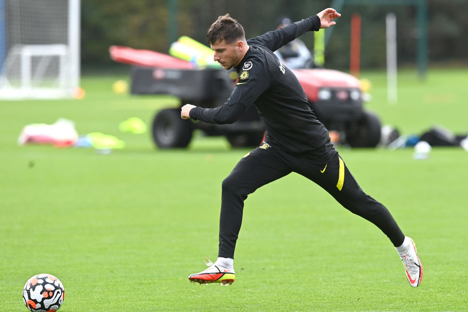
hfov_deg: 4.7
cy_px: 164
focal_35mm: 440
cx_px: 252
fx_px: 5720
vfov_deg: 3.1
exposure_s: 1/1600
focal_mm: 400
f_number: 5
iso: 1000
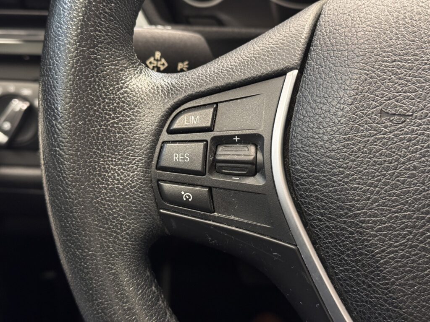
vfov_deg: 30.3
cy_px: 161
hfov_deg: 39.7
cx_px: 215
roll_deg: -2.4
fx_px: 596
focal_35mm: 48
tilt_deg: -30.2
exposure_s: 1/25
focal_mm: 6.76
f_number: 1.78
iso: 400
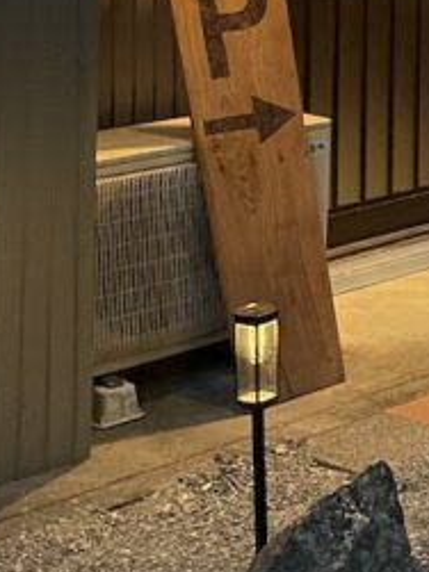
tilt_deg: -0.9
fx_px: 1753
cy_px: -141
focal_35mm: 106
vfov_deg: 17.6
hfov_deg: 12.7
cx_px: 774
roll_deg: -2.0
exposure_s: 1/30
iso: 1000
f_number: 1.6
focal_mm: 4.2
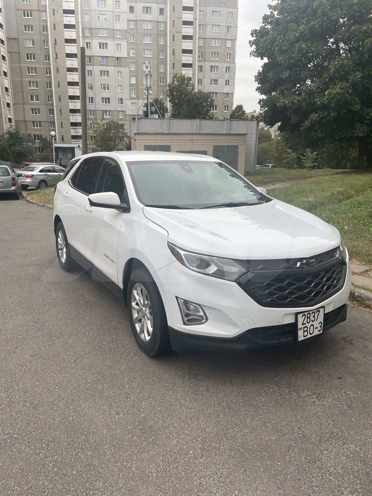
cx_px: 186
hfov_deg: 53.1
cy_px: 248
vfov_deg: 67.3
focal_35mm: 26
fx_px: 373
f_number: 1.6
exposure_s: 1/149
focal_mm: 4.2
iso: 32
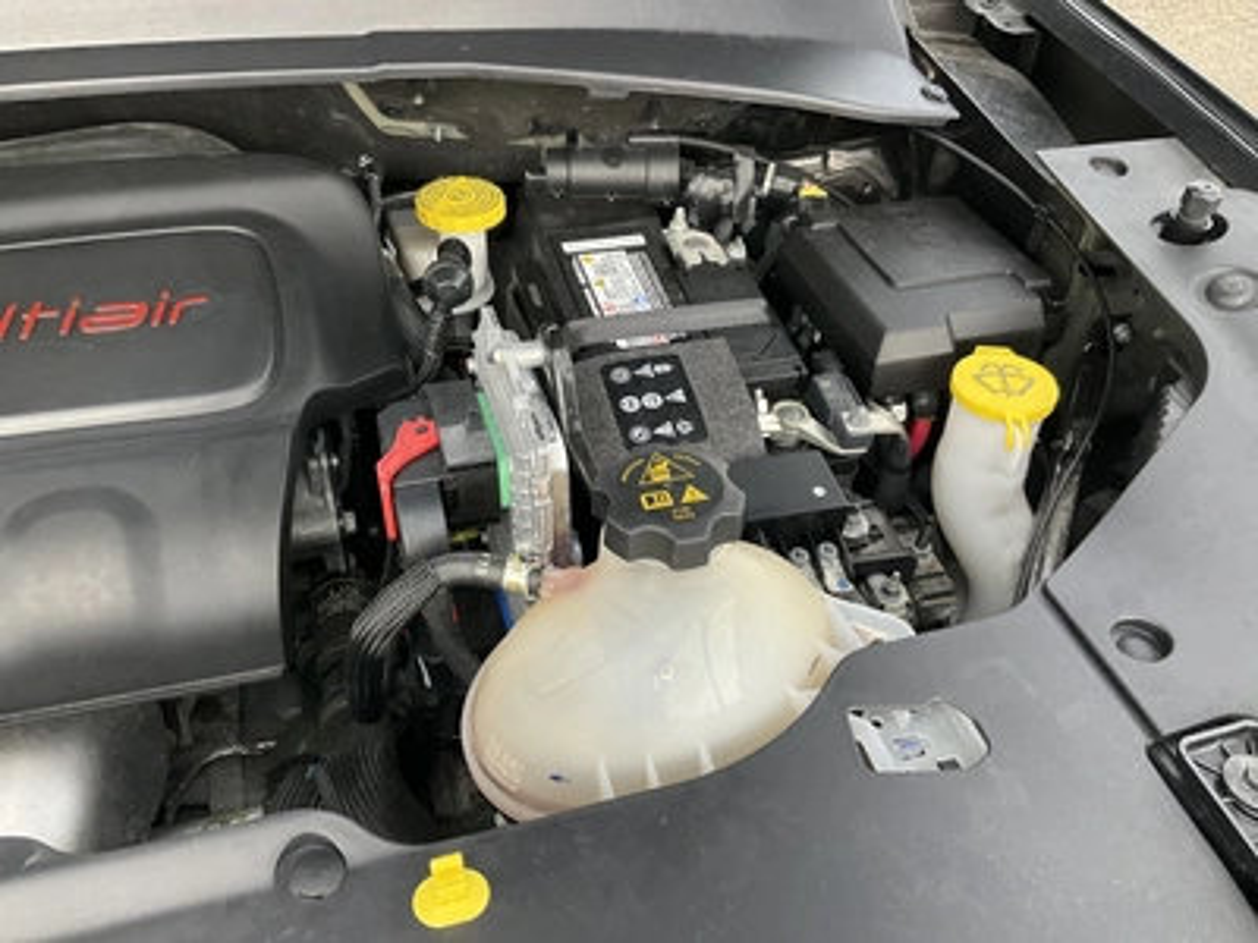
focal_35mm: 29
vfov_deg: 48.2
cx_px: 629
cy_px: 472
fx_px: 1054
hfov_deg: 61.7
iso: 64
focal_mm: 3
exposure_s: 1/63
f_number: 1.8
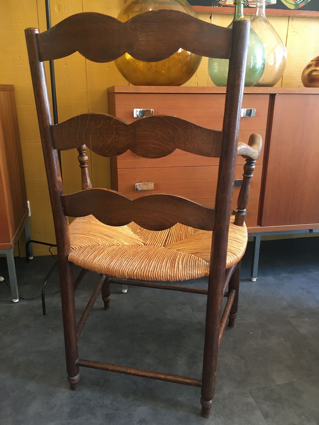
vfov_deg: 61.7
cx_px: 160
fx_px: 356
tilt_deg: -17.9
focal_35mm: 29
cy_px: 212
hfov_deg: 48.2
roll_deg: -0.7
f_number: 2.2
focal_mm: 4.15
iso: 160
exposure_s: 1/33
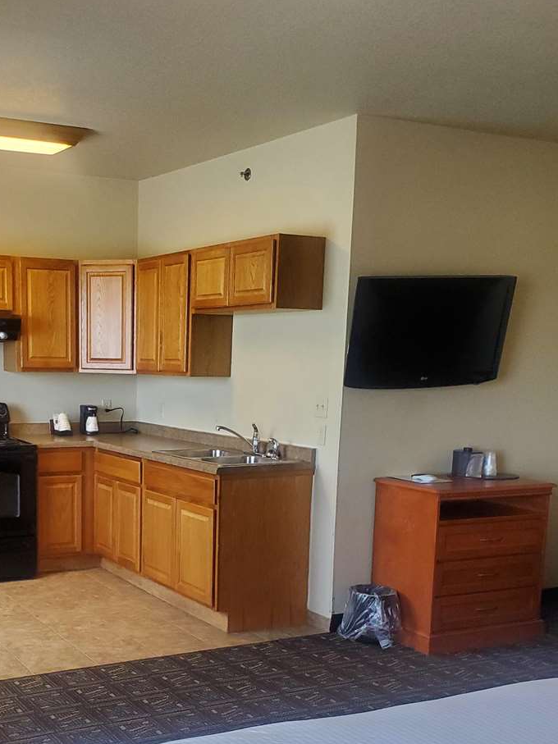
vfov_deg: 42.9
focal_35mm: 43
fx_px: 924
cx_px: 154
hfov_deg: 33.1
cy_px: 527
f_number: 2.4
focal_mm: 4.3
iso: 320
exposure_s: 1/60
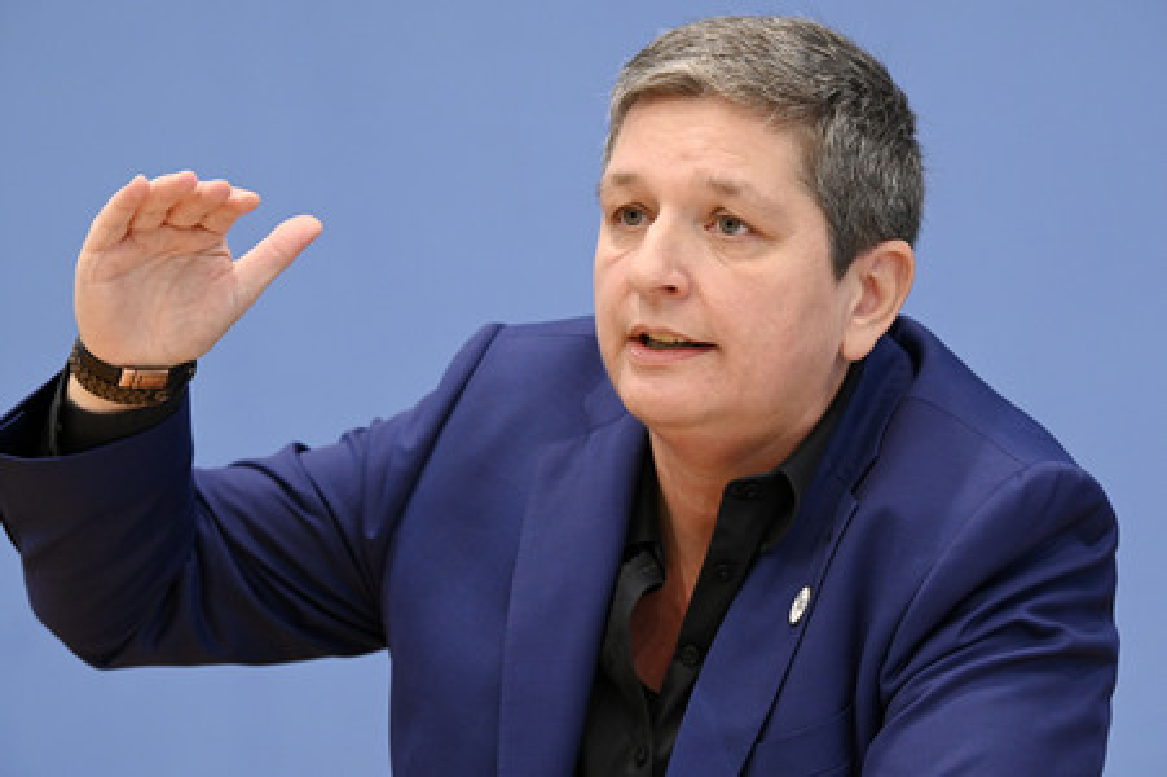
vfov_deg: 9.1
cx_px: 584
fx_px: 4859
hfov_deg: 13.7
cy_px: 388
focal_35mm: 150
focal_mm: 150
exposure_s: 1/640
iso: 4000
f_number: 5
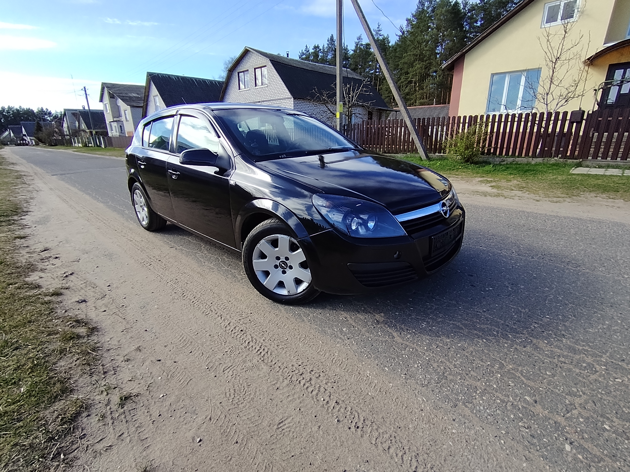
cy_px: 236
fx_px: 309
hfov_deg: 91.0
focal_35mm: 17
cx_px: 315
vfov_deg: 74.7
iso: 101
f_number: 2.2
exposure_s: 1/532
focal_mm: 1.43
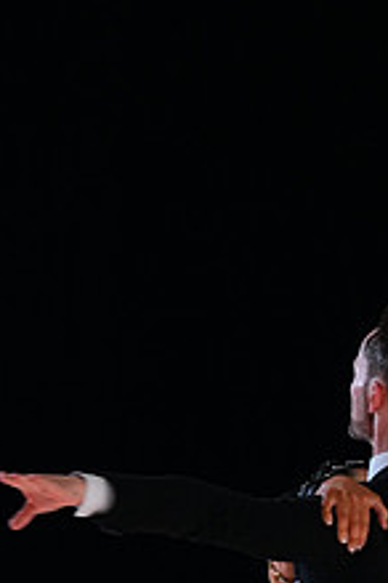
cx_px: 381
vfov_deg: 5.1
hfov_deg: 3.4
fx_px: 6450
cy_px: 748
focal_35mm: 399
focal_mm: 151
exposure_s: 1/400
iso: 1600
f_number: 4
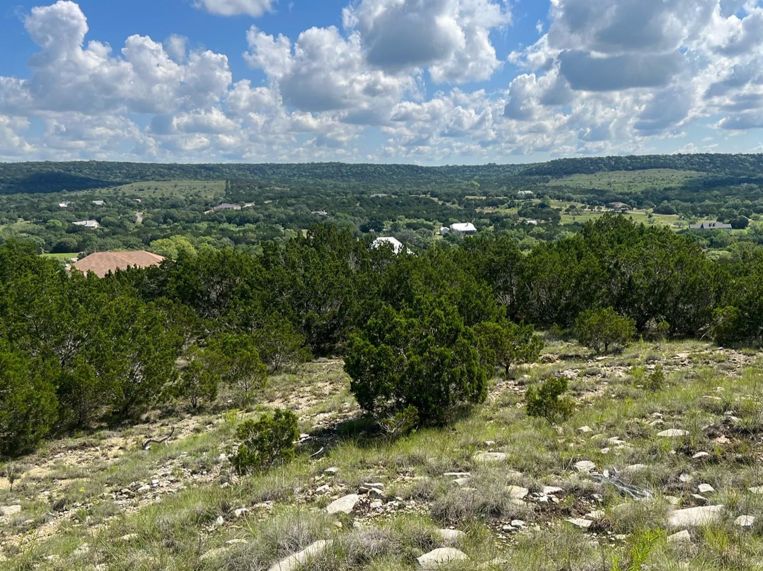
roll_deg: +1.7
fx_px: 727
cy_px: 357
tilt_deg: -13.5
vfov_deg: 42.6
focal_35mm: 33
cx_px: 471
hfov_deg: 54.8
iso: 50
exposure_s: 1/3968
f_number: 1.5
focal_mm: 5.7
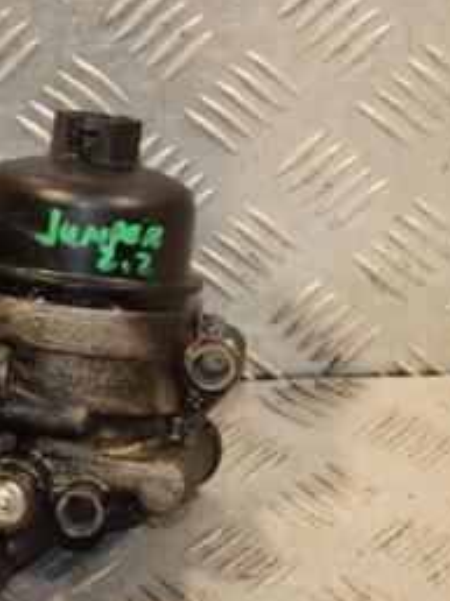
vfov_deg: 12.3
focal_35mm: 161
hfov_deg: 9.1
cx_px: -12
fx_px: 2795
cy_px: 380
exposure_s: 1/200
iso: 800
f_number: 7.1
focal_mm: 48
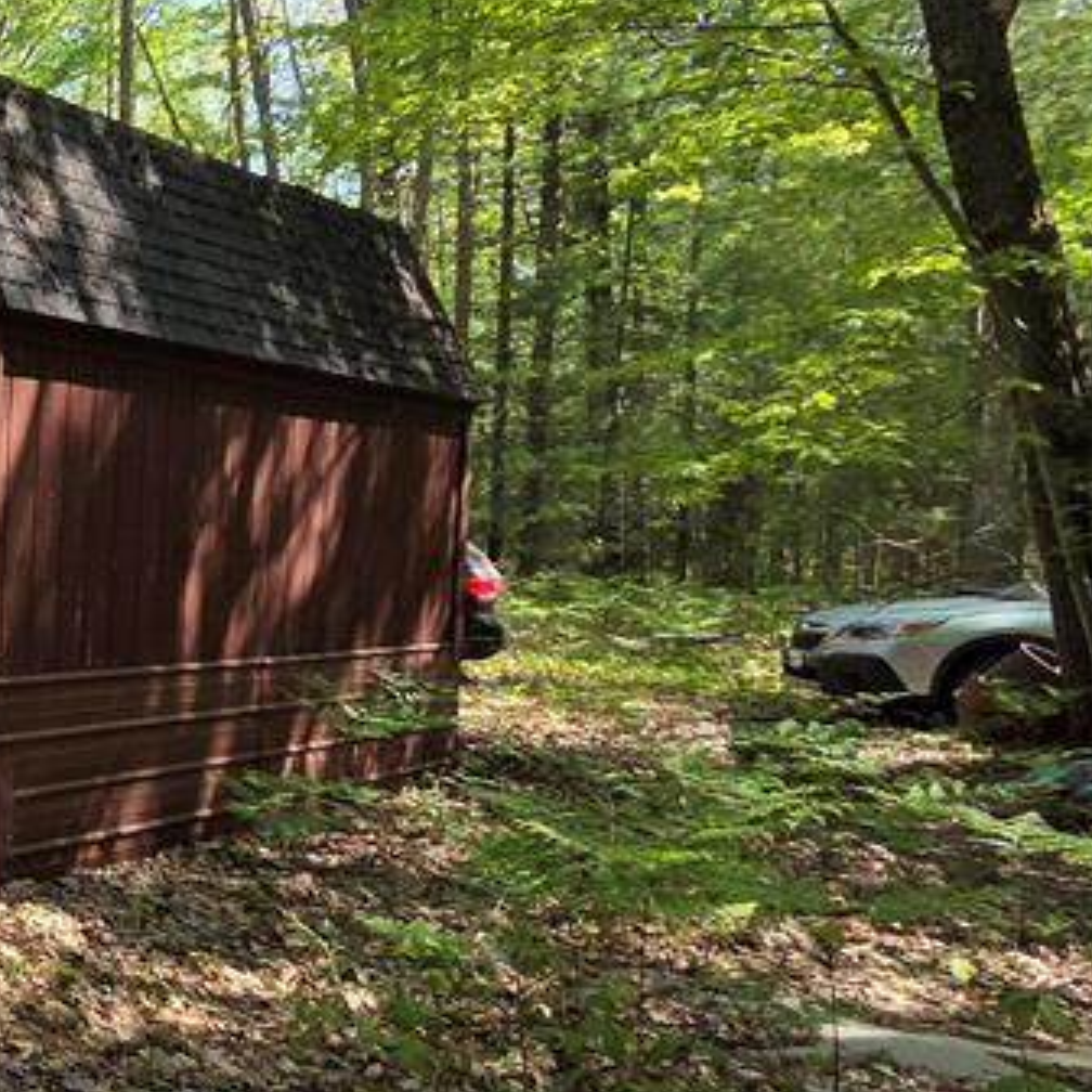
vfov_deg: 47.2
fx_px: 1249
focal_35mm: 35
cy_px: 549
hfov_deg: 29.9
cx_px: -507
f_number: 2.2
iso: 50
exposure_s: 1/435
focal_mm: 2.2
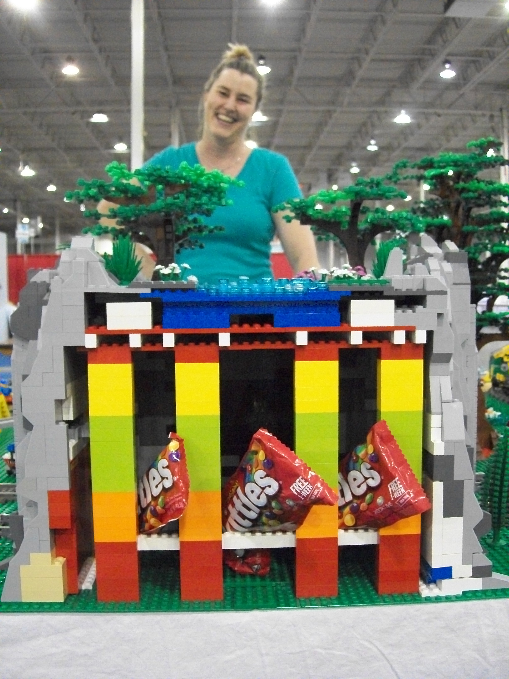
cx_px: 254
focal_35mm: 36
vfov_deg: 51.4
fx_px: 706
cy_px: 340
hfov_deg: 39.7
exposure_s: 1/60
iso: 640
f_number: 2.7
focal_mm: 6
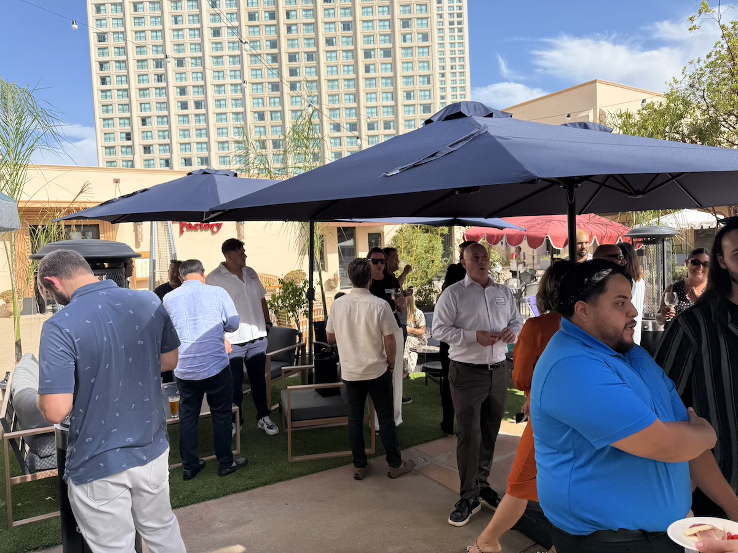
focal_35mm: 24
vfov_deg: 56.8
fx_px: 512
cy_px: 276
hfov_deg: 71.6
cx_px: 369
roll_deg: +2.5
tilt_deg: -2.6
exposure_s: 1/2445
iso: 80
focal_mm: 6.76
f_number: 1.78
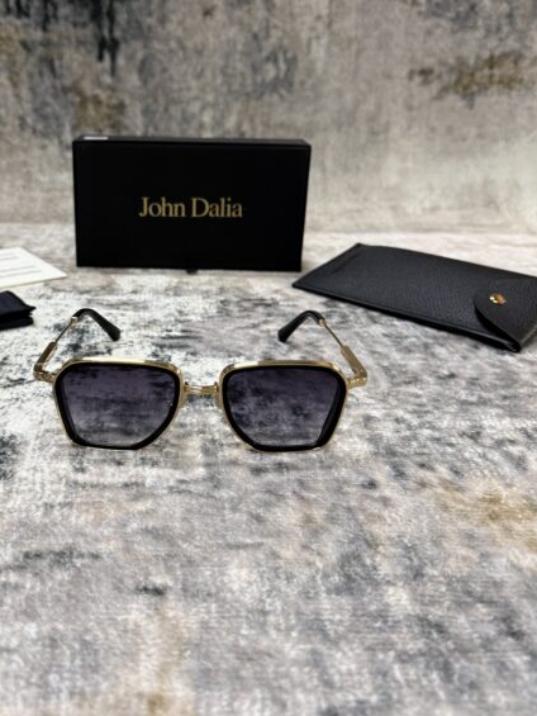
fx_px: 703
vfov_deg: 53.8
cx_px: 179
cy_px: 318
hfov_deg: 41.3
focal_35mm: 34
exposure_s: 1/50
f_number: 1.78
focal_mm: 6.76
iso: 160
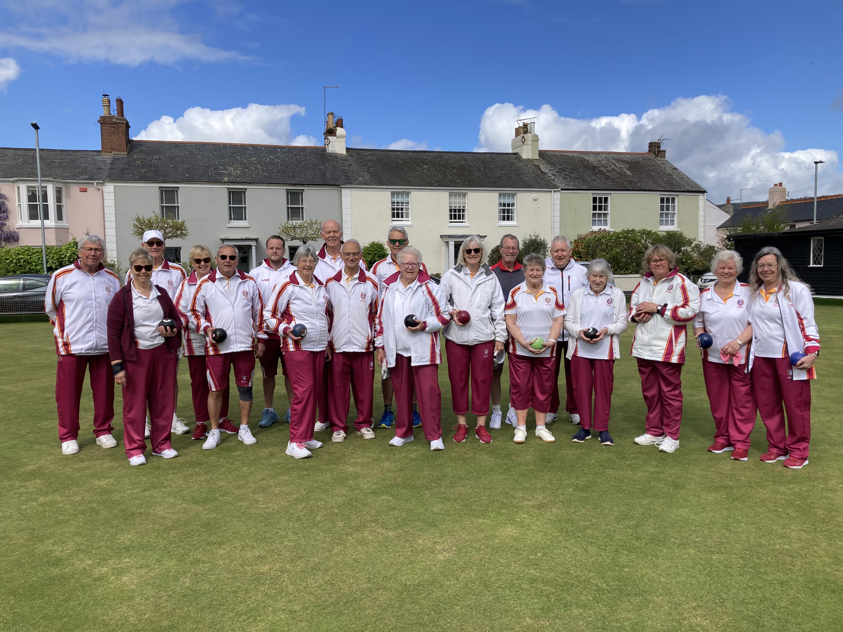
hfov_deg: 63.4
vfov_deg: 49.7
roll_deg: +0.9
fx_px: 682
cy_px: 316
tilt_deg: -5.1
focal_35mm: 28
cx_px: 422
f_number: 1.8
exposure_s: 1/2208
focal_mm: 3.99
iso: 20
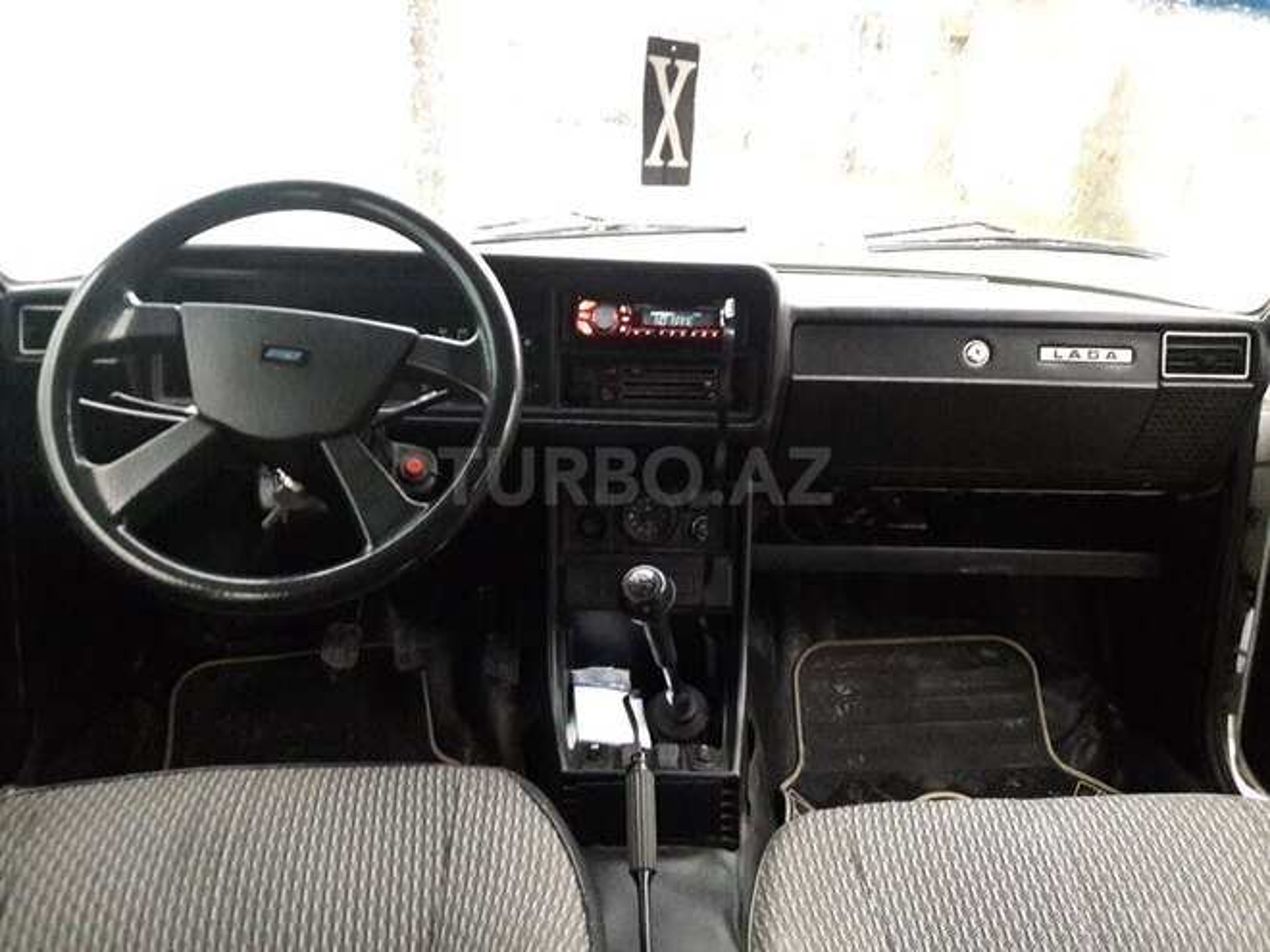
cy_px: 476
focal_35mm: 28
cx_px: 635
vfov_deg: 49.7
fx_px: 1027
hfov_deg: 63.4
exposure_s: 1/17
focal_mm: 3.7
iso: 800
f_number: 1.9
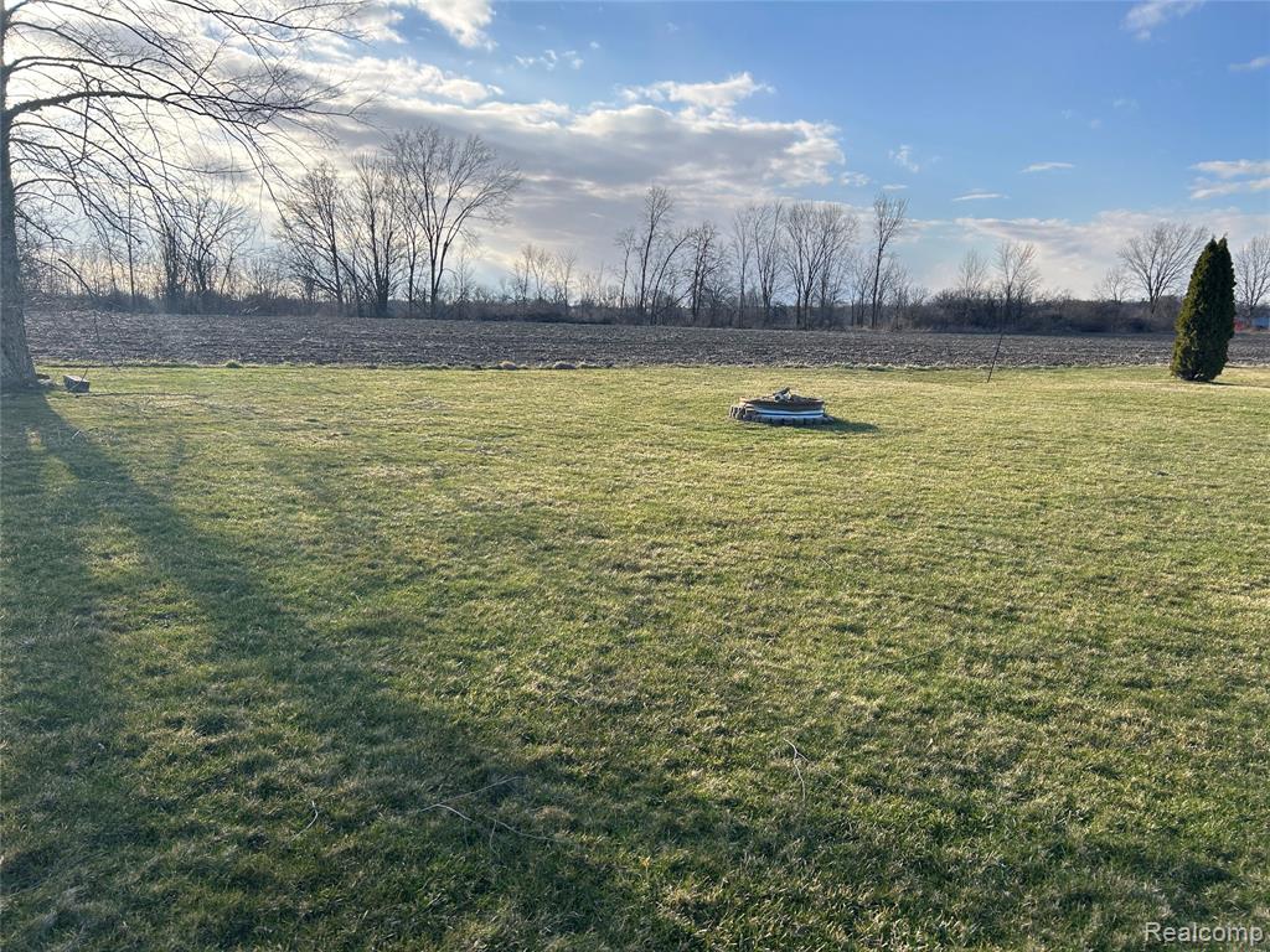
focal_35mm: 26
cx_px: 635
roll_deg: -0.9
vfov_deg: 53.1
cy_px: 476
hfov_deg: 67.3
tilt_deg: -9.5
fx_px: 954
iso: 50
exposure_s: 1/2252
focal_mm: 5.7
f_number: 1.5
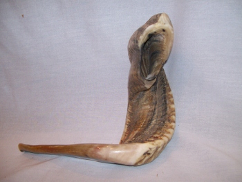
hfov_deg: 51.3
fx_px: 252
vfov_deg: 39.7
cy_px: 91
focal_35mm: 36
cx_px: 121
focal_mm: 6
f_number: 2.7
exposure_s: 1/64
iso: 80
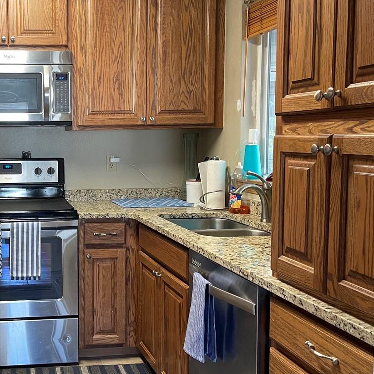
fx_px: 526
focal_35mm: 43
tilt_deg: -6.1
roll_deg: +0.6
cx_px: 43
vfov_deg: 39.2
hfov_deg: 36.9
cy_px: 187
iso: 250
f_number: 1.6
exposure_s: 1/60
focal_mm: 5.1
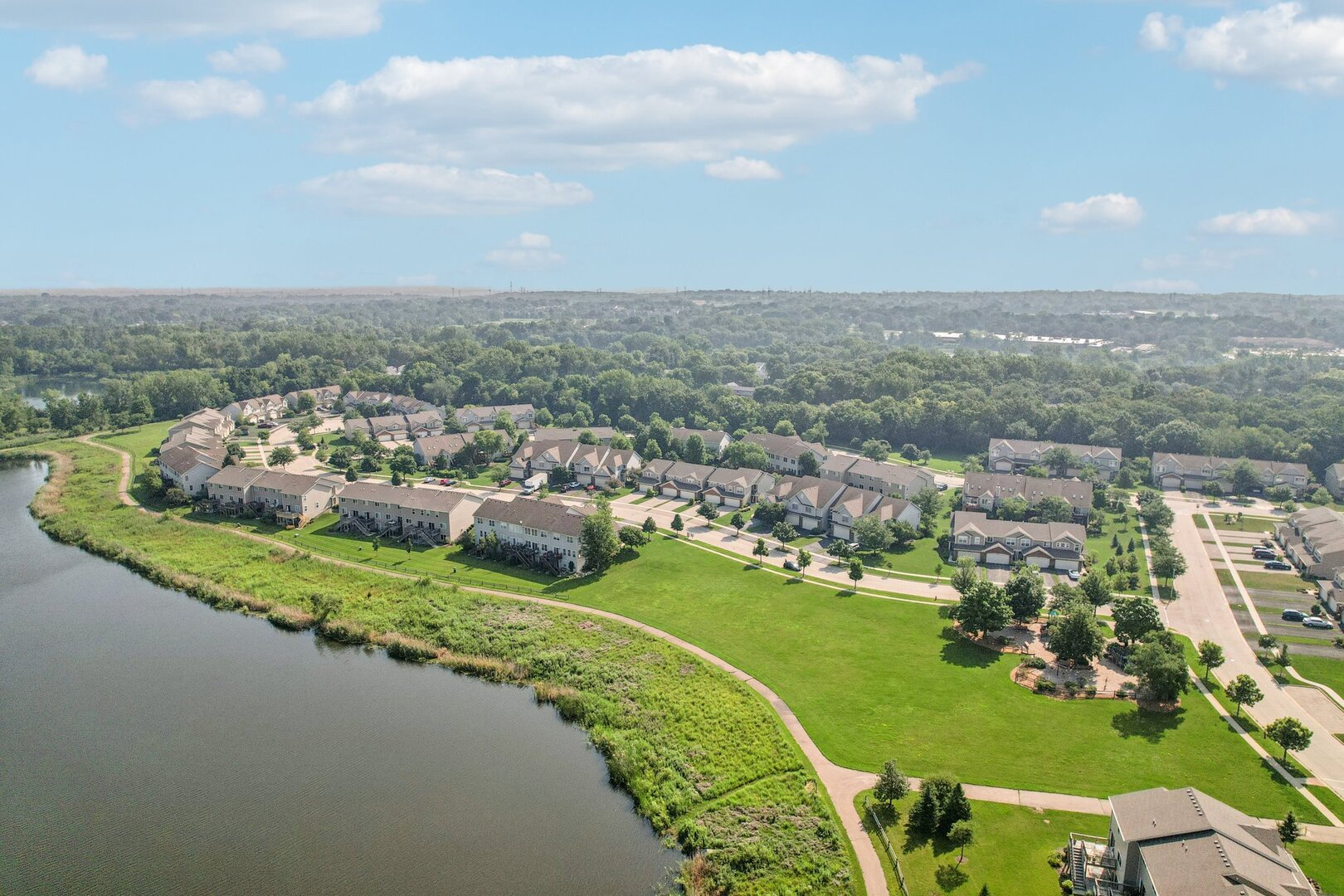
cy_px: 448
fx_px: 821
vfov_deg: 57.2
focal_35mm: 22
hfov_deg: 78.6
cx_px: 672
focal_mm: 8.38
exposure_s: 1/640
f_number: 2.8
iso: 100
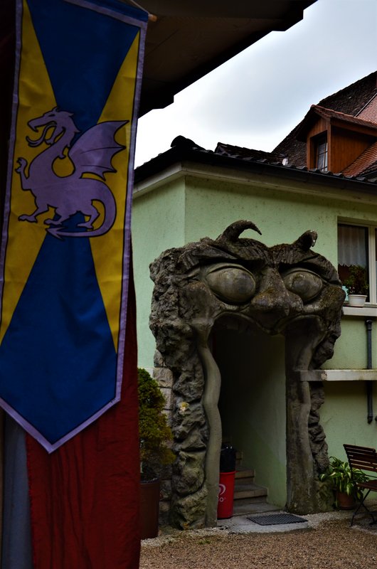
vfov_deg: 49.6
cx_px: 188
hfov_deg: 34.1
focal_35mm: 39
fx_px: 615
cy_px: 284
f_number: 8
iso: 400
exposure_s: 1/80
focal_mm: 26
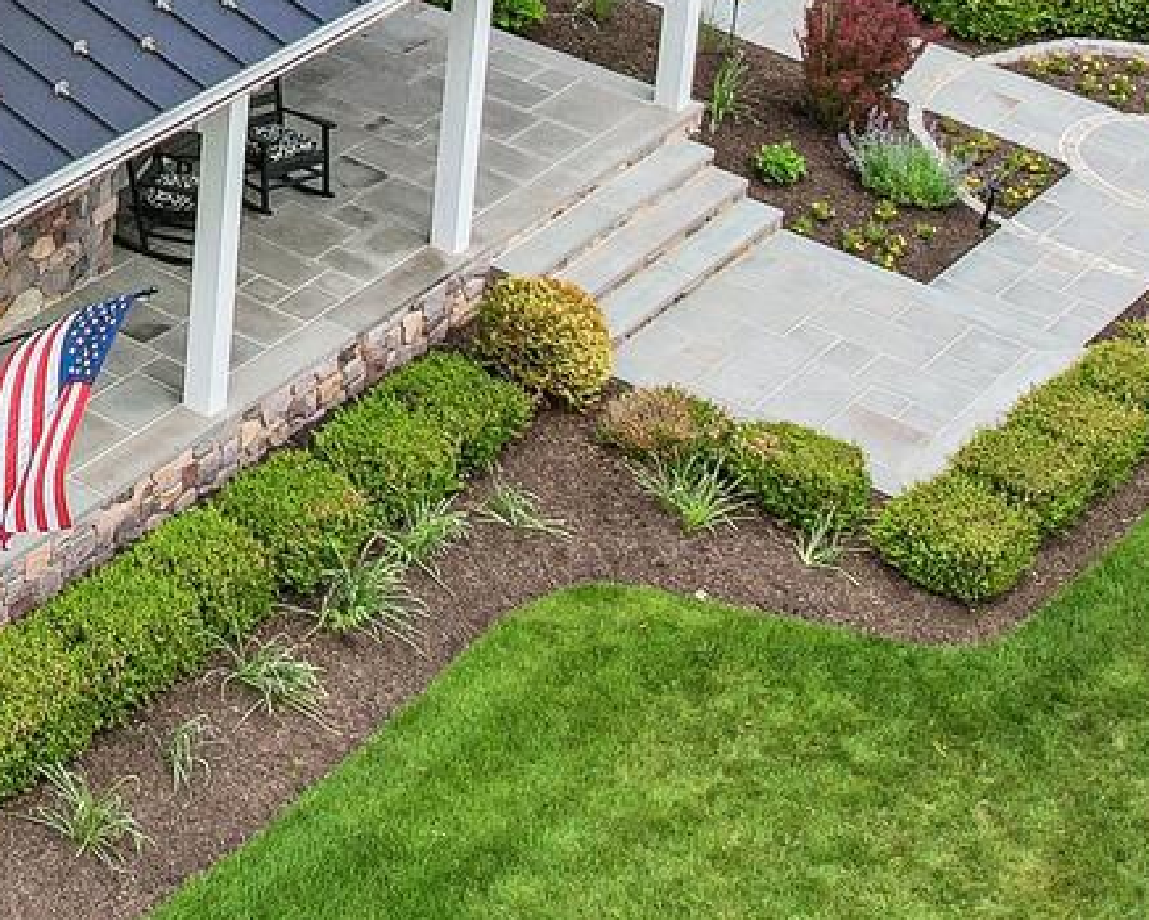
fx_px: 3299
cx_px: -416
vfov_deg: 14.5
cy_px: -587
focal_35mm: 97
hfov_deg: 18.2
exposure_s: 1/2500
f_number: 2.8
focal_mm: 8.4
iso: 110
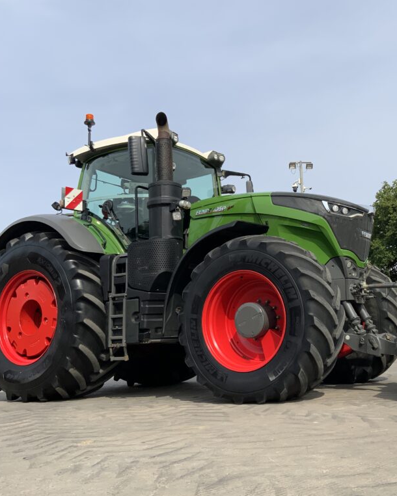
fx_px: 558
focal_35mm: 38
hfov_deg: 38.6
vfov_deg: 47.9
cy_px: 249
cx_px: 274
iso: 20
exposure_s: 1/1984
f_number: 1.8
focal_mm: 3
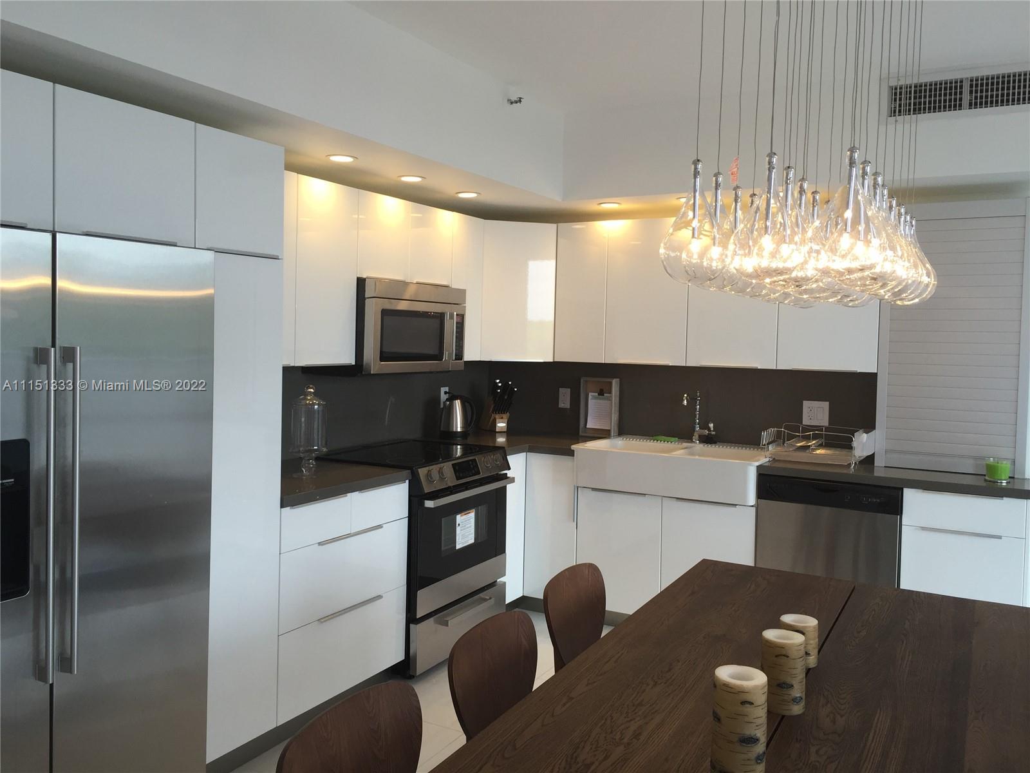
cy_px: 386
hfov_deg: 61.7
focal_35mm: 29
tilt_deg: -2.0
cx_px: 515
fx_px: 863
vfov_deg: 48.2
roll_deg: -1.5
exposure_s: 1/100
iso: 40
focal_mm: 4.15
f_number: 2.2
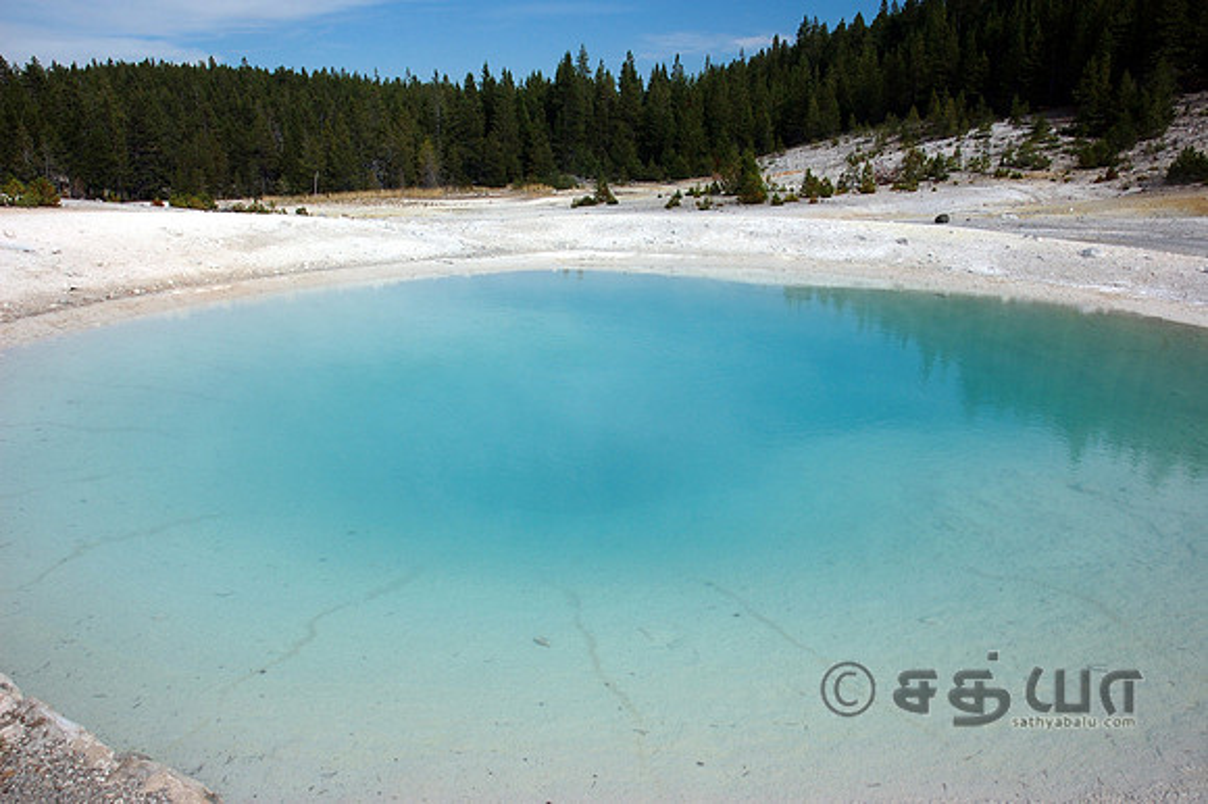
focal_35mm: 27
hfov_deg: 67.4
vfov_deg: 47.9
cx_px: 604
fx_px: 905
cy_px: 402
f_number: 8
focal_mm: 18
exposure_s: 1/250
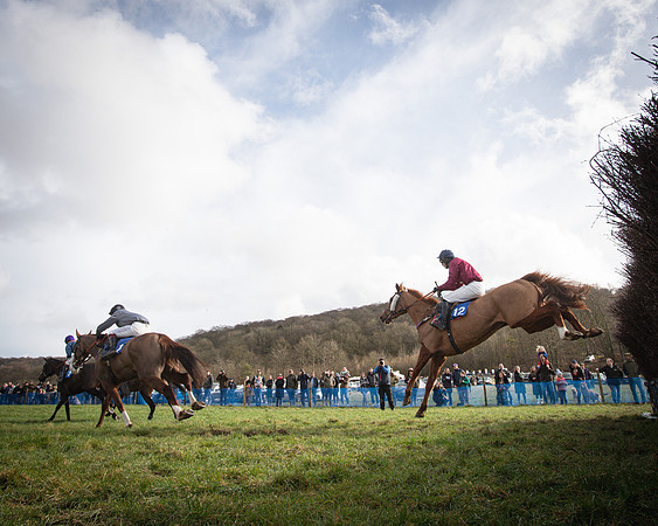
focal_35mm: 25
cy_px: 229
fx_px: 496
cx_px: 331
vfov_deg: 55.7
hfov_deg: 67.2
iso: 1250
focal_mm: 20
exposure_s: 1/1600
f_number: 8
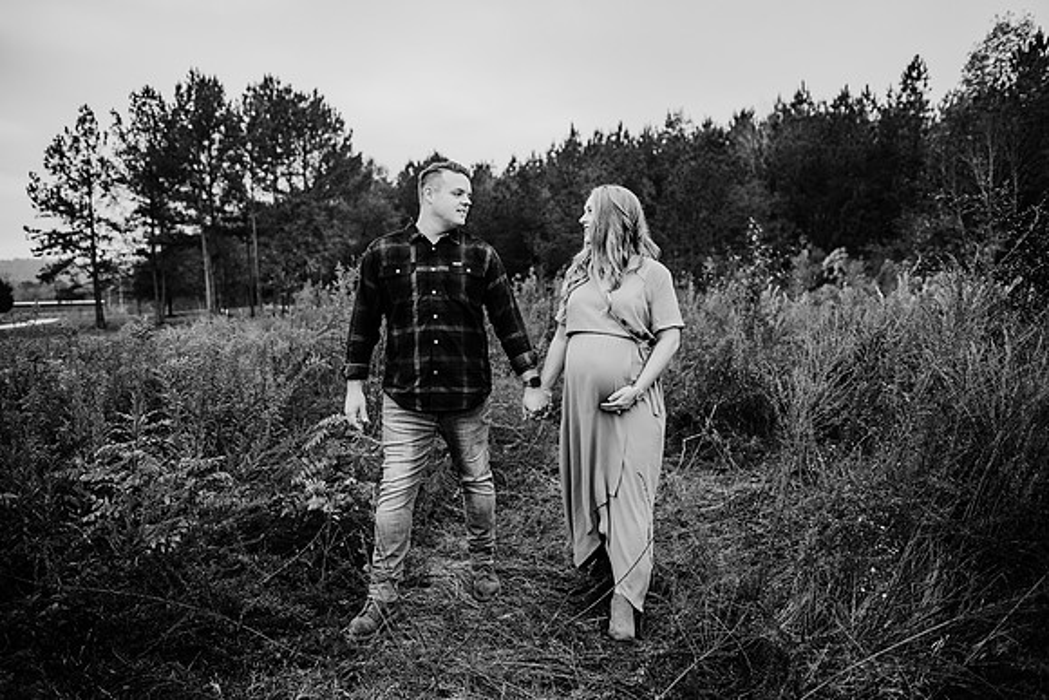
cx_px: 524
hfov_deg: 73.7
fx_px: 699
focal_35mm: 24
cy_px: 350
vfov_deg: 53.2
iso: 400
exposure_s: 1/250
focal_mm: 24
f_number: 2.5
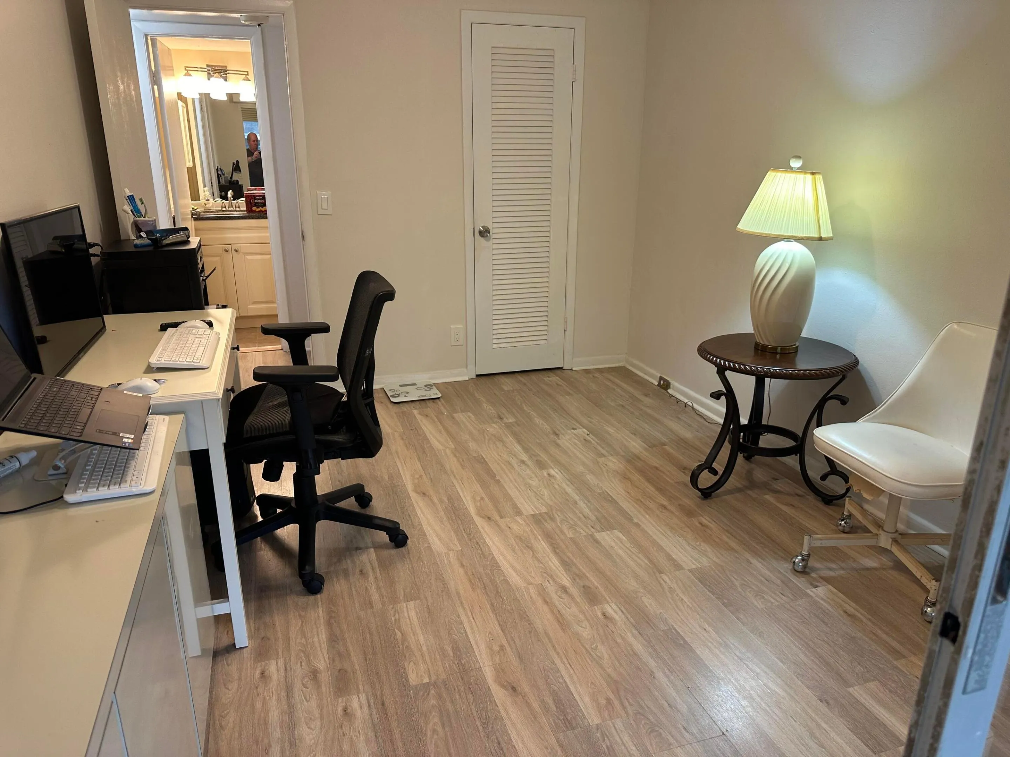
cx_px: 505
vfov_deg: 56.8
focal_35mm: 24
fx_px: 700
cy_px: 378
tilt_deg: -18.4
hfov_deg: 71.6
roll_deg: -0.4
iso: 125
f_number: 1.78
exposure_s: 1/60
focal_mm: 6.86
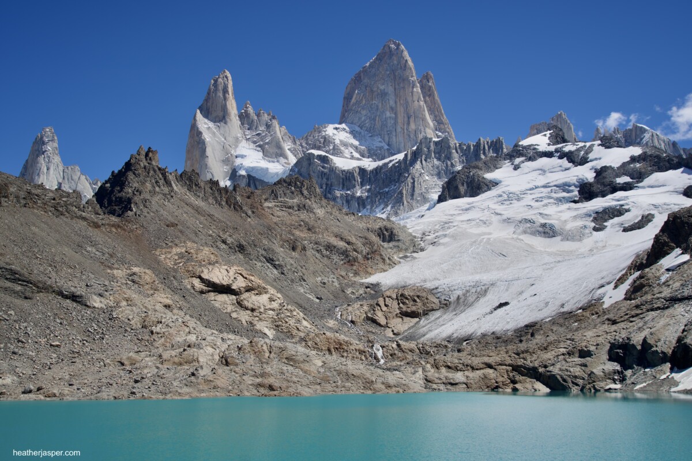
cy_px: 230
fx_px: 615
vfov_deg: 41.1
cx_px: 346
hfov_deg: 58.7
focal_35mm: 32
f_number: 5
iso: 100
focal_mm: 32
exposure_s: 1/1250
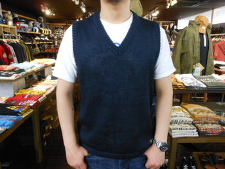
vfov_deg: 49.8
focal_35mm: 28
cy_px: 84
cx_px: 112
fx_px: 182
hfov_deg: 63.4
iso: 400
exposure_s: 1/15
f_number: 3.7
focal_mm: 5
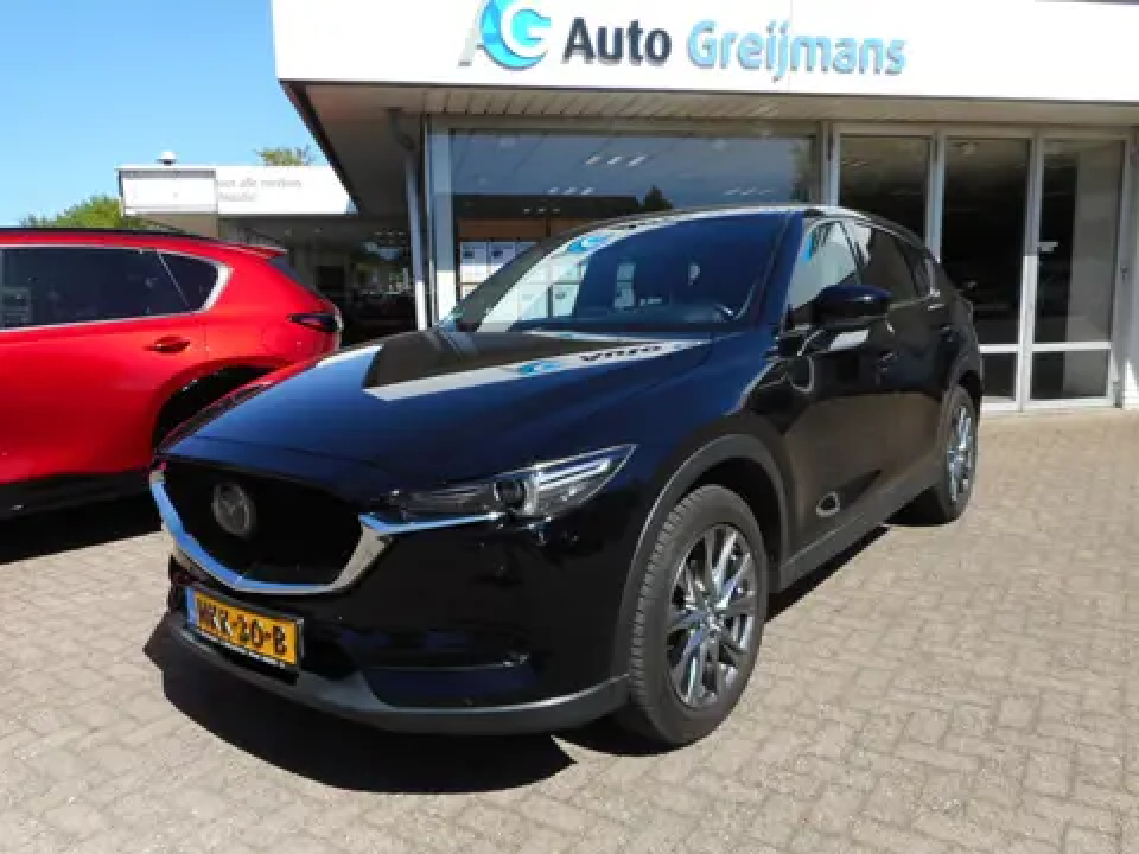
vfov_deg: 54.9
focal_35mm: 25
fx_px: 823
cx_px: 570
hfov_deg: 69.4
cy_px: 427
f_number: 3.7
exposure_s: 1/640
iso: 80
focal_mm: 4.5
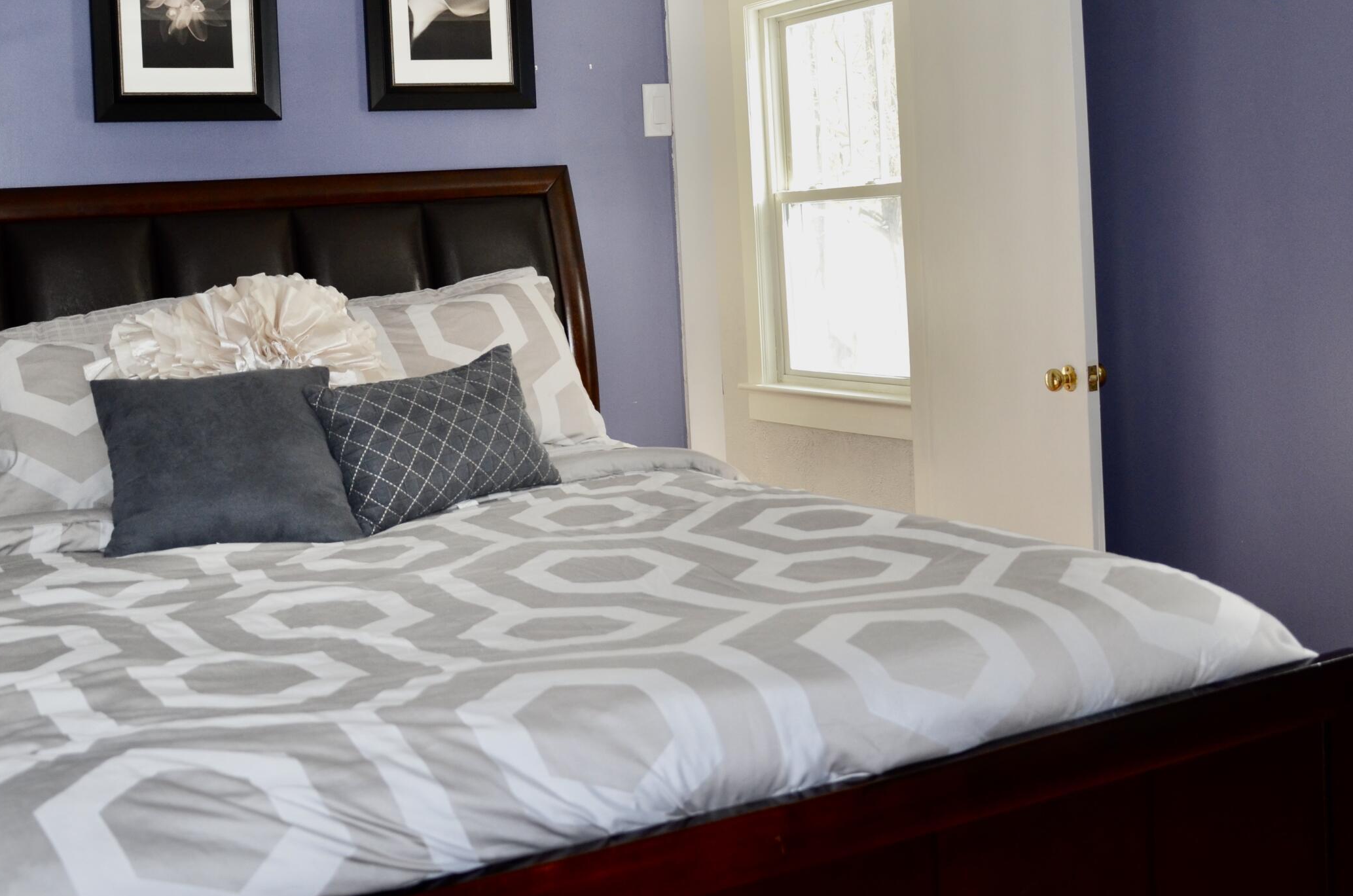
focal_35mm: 46
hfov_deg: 43.1
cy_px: 273
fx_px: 1715
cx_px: 672
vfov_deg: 29.0
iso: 450
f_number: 3.8
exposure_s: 1/125
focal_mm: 21
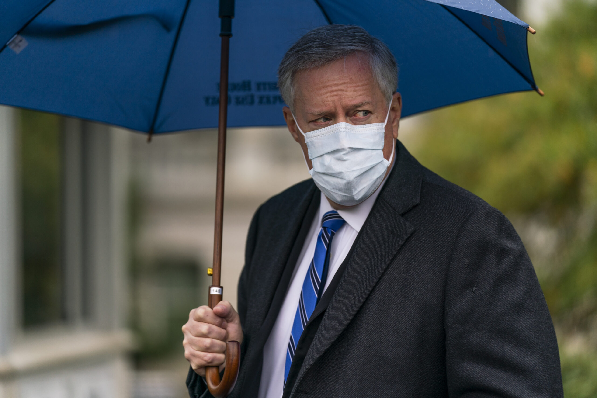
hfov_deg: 12.3
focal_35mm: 167
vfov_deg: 8.2
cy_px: 199
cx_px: 298
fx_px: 2769
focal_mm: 167
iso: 200
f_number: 2.8
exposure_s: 1/400
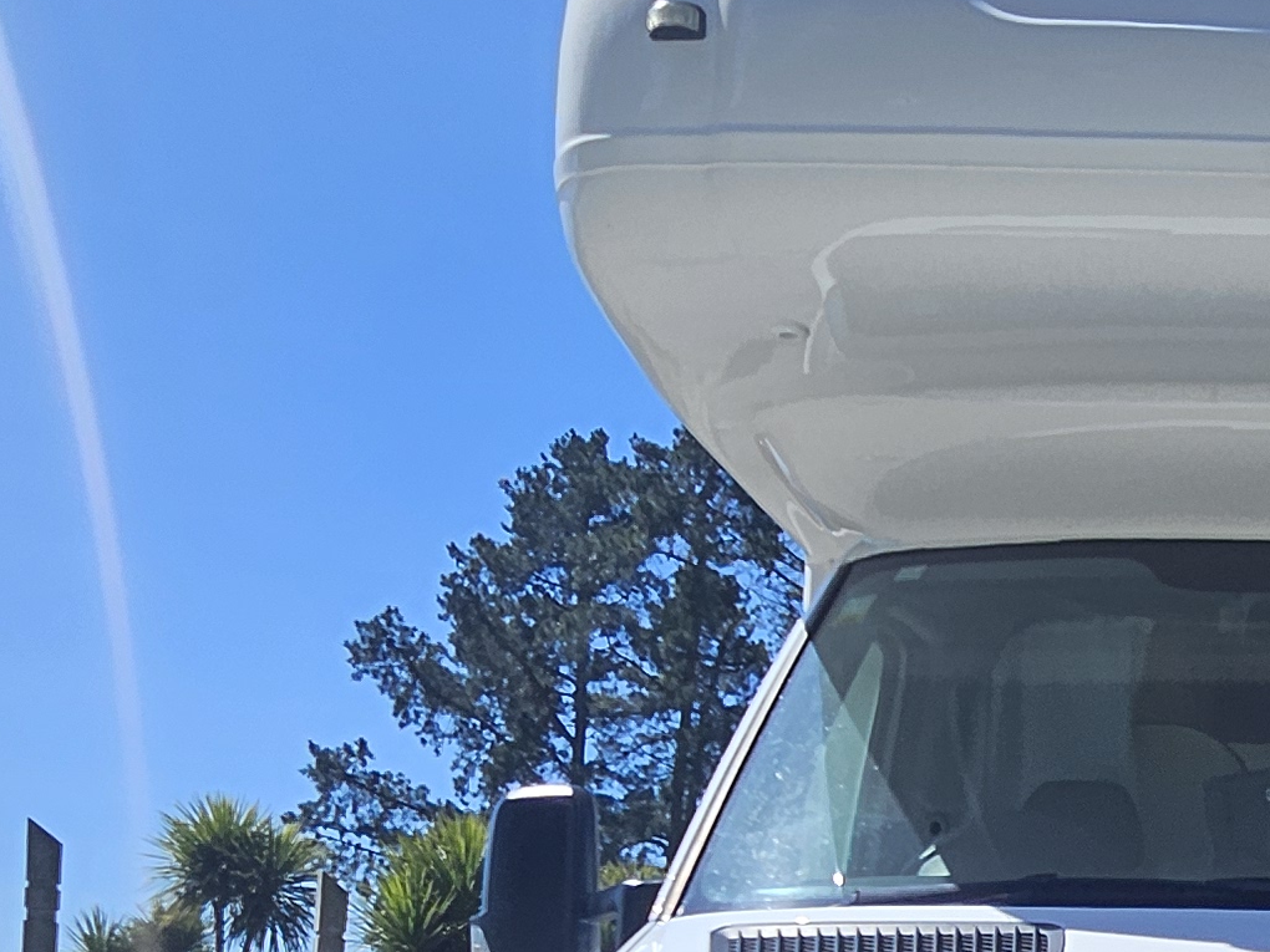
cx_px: 1353
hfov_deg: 33.3
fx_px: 1871
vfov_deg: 26.9
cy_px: 972
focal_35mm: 51
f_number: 2.2
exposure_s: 1/1533
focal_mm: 1.74
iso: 32
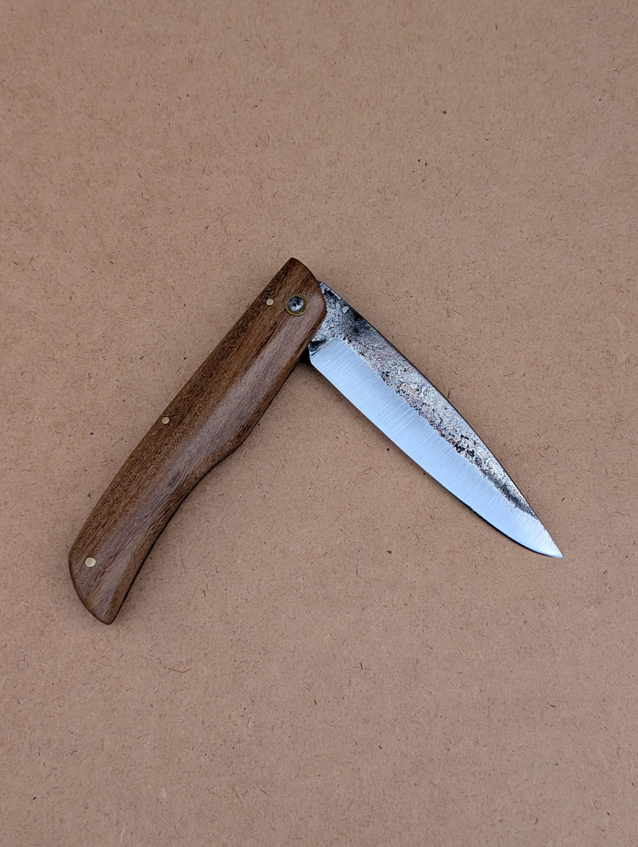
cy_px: 424
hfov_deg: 29.8
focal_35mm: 49
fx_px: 1201
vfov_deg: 38.9
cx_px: 319
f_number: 1.68
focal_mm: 6.9
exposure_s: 1/554
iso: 20
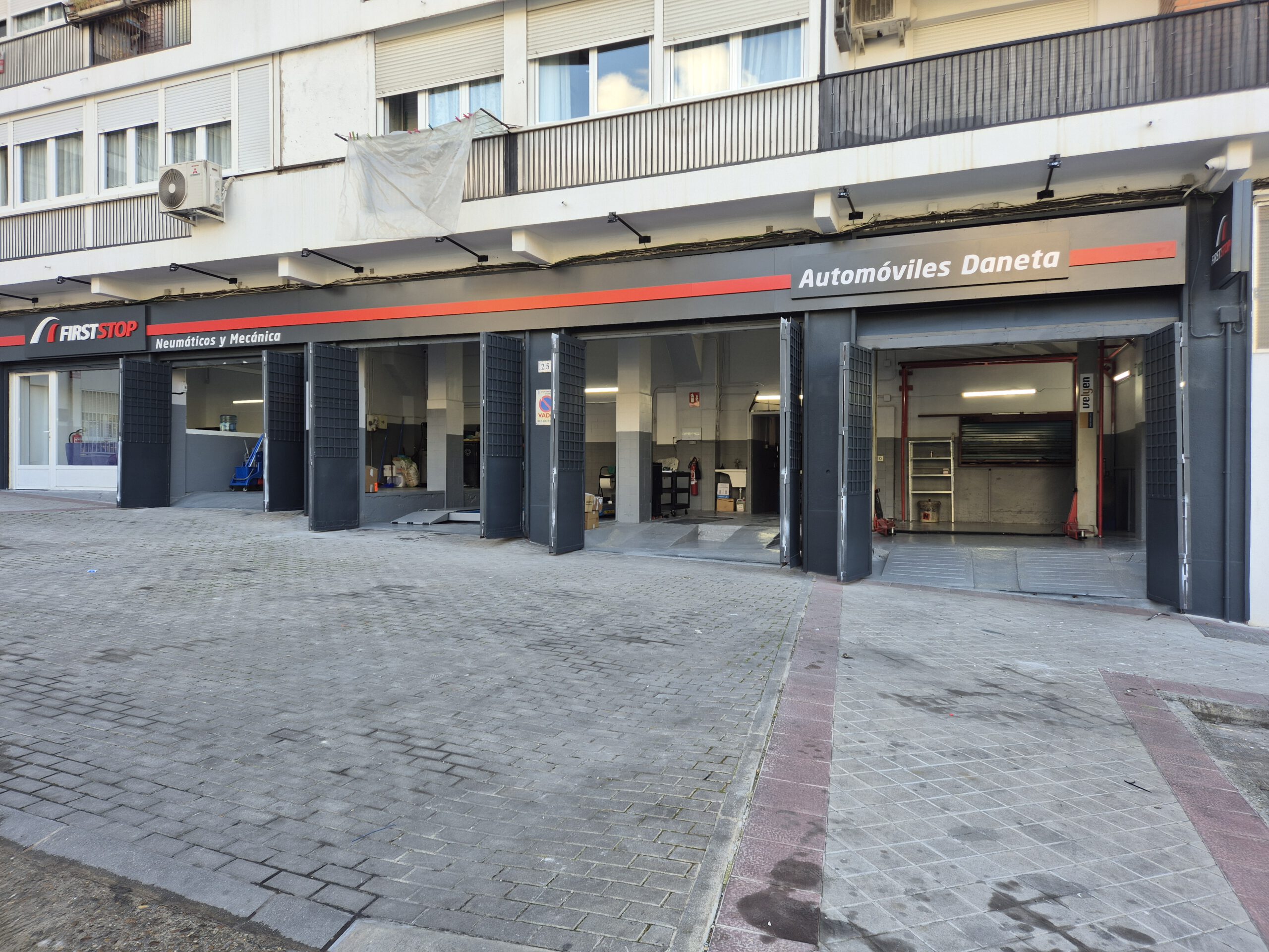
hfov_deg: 73.9
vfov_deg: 58.9
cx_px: 634
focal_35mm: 23
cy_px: 476
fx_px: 843
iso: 25
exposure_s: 1/137
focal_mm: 5.4
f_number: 1.8
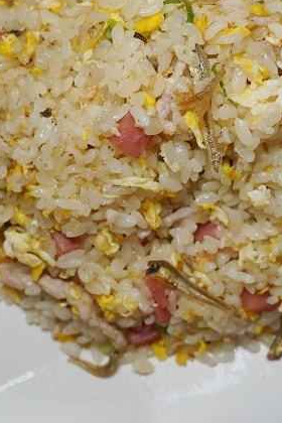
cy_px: 134
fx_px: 940
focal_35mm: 80
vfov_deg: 25.2
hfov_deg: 17.1
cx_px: 147
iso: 100
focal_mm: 28
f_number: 4.5
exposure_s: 1/80
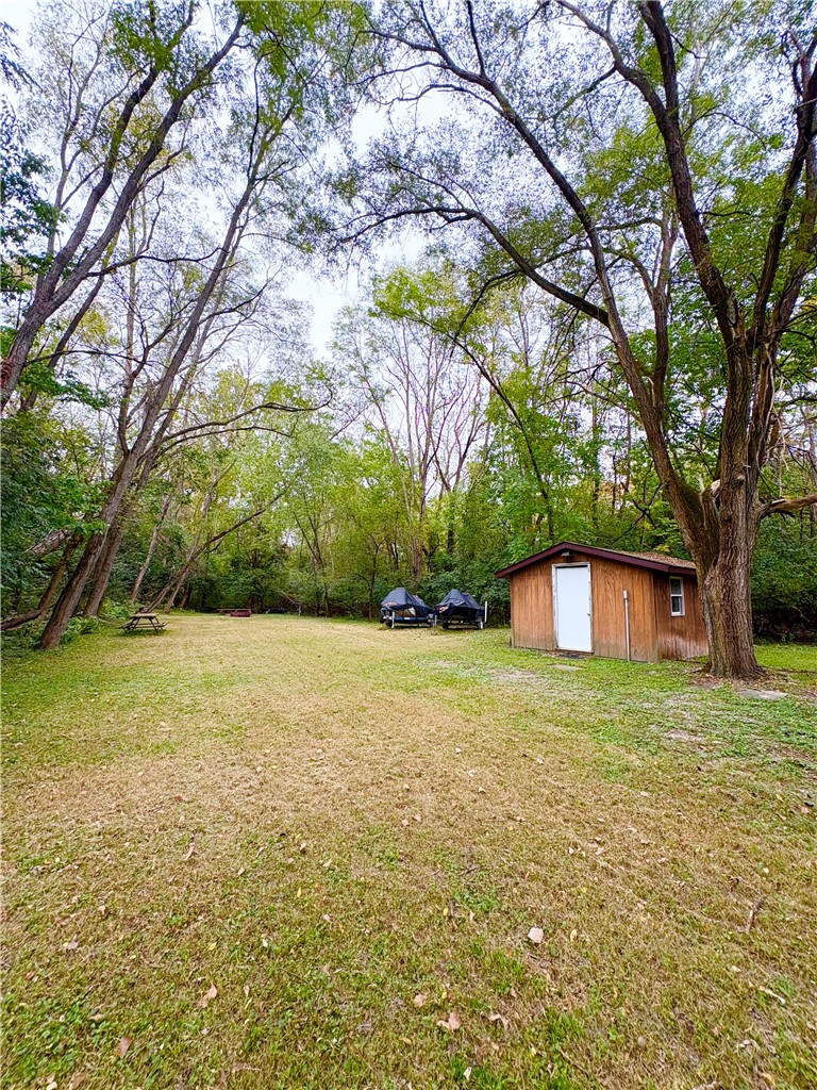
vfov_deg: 102.1
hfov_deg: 85.7
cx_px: 408
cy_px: 545
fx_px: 441
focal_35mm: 14
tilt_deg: +7.0
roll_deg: +0.0
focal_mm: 2.22
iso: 64
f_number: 2.2
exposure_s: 1/392
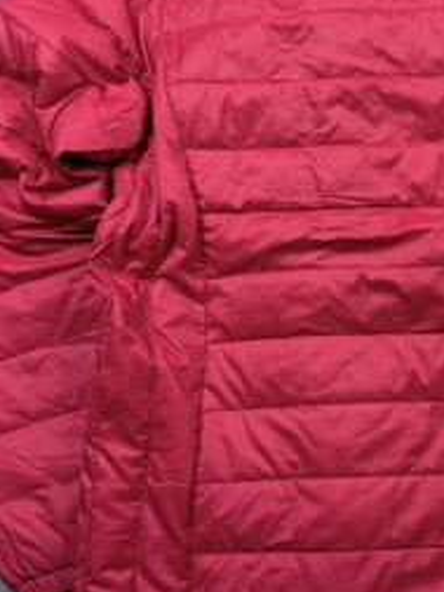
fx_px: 1043
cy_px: 242
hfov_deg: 23.0
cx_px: 449
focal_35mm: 61
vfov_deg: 31.6
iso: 100
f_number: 1.78
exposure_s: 1/100
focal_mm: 6.76
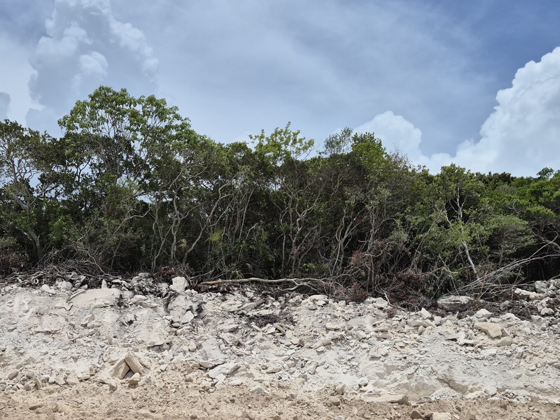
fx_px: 647
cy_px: 306
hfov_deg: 46.8
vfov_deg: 35.3
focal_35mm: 40
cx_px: 263
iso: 25
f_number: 1.8
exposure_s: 1/3880
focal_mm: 5.4
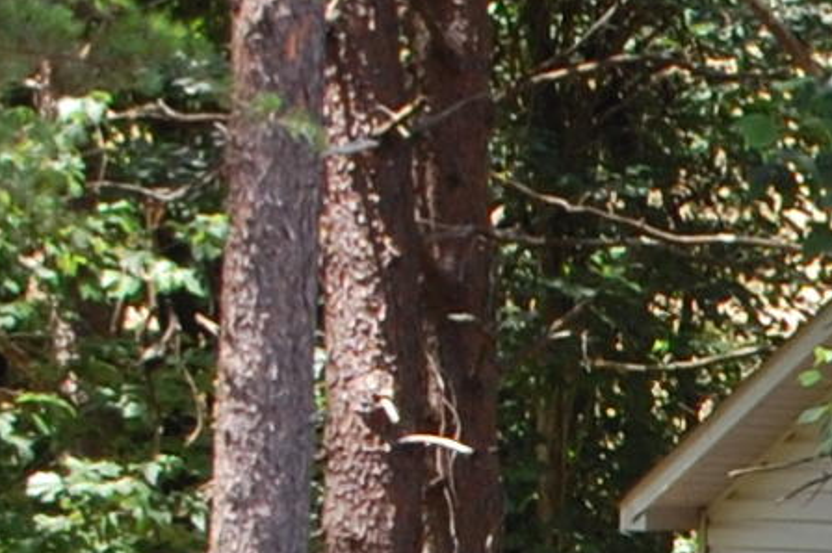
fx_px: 12756
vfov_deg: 2.5
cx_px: 1965
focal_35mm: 552
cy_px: 1058
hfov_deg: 3.7
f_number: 5.6
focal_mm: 55
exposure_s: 1/125
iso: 280
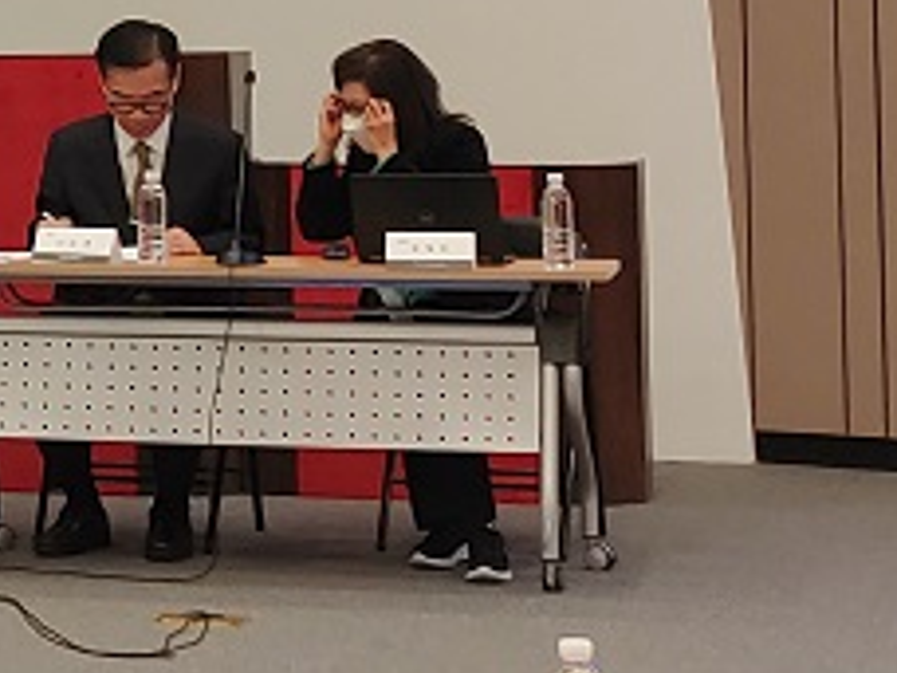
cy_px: -197
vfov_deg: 10.0
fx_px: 3757
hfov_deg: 13.0
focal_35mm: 145
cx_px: -362
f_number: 1.8
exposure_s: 1/60
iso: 50
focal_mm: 4.36
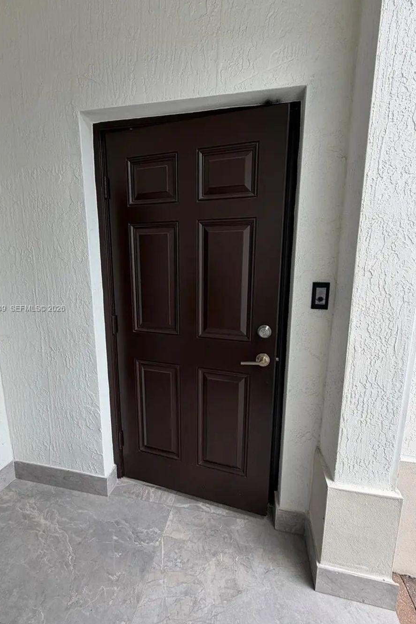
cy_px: 309
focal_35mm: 15
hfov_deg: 77.3
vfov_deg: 100.4
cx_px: 206
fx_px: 260
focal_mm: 2.22
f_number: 2.2
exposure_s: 1/121
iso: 50
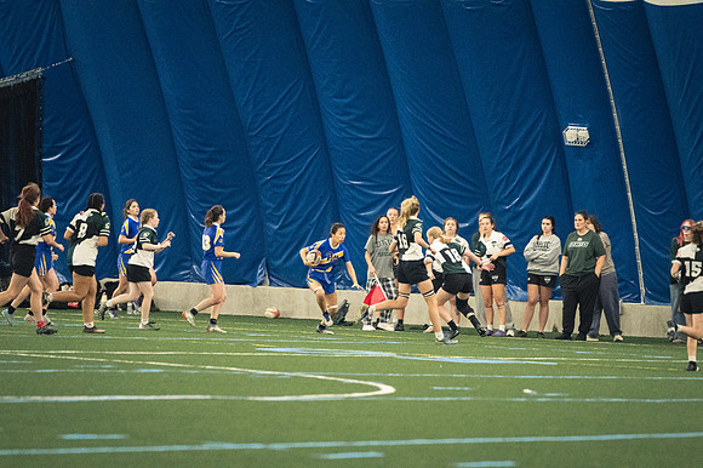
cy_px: 234
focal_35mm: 300
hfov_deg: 6.9
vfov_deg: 4.6
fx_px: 5855
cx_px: 352
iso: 12800
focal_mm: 200
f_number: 2.8
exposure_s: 1/500
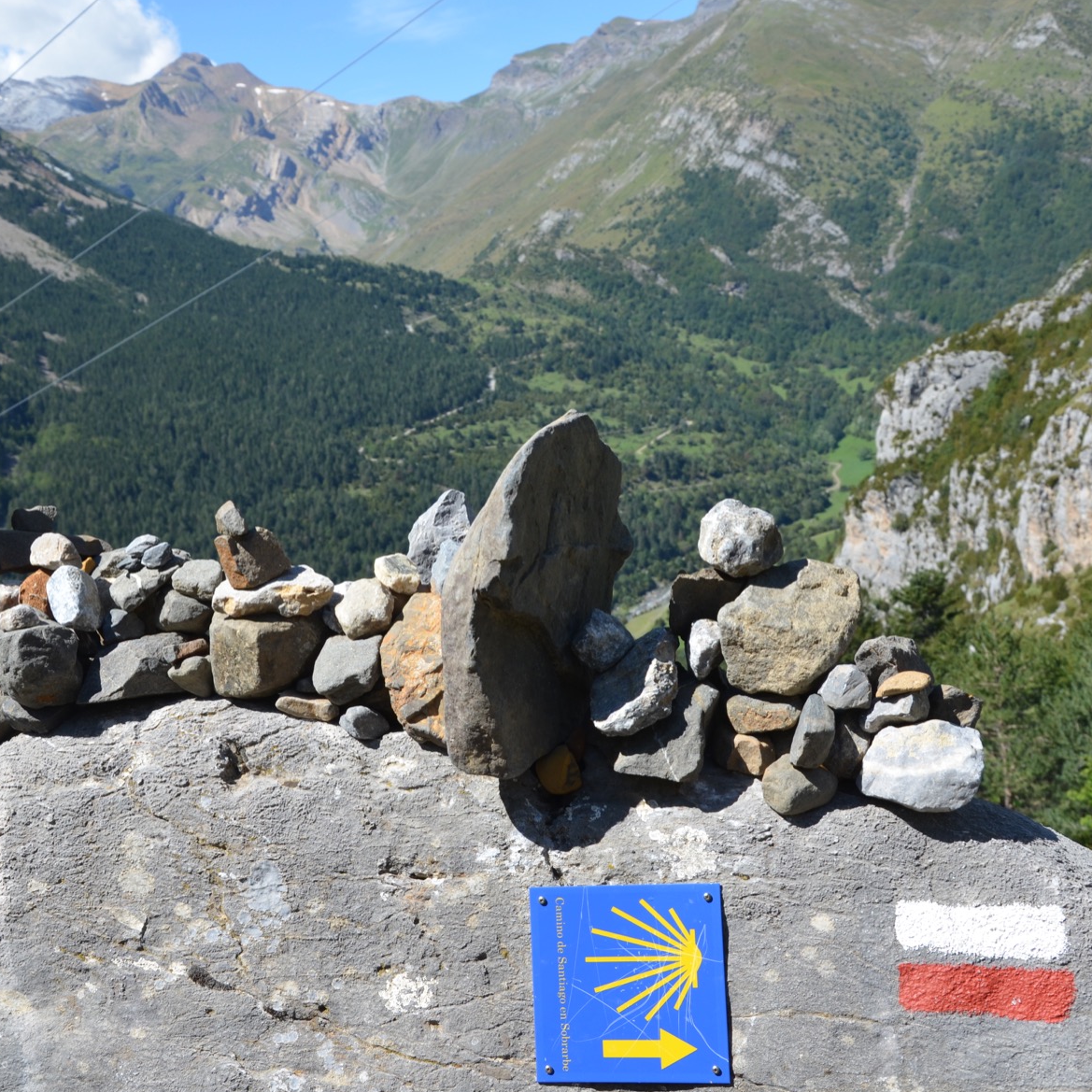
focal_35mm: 47
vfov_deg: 36.1
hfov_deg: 36.0
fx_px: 1677
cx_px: 514
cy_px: 551
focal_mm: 24
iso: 125
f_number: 8
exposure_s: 1/250
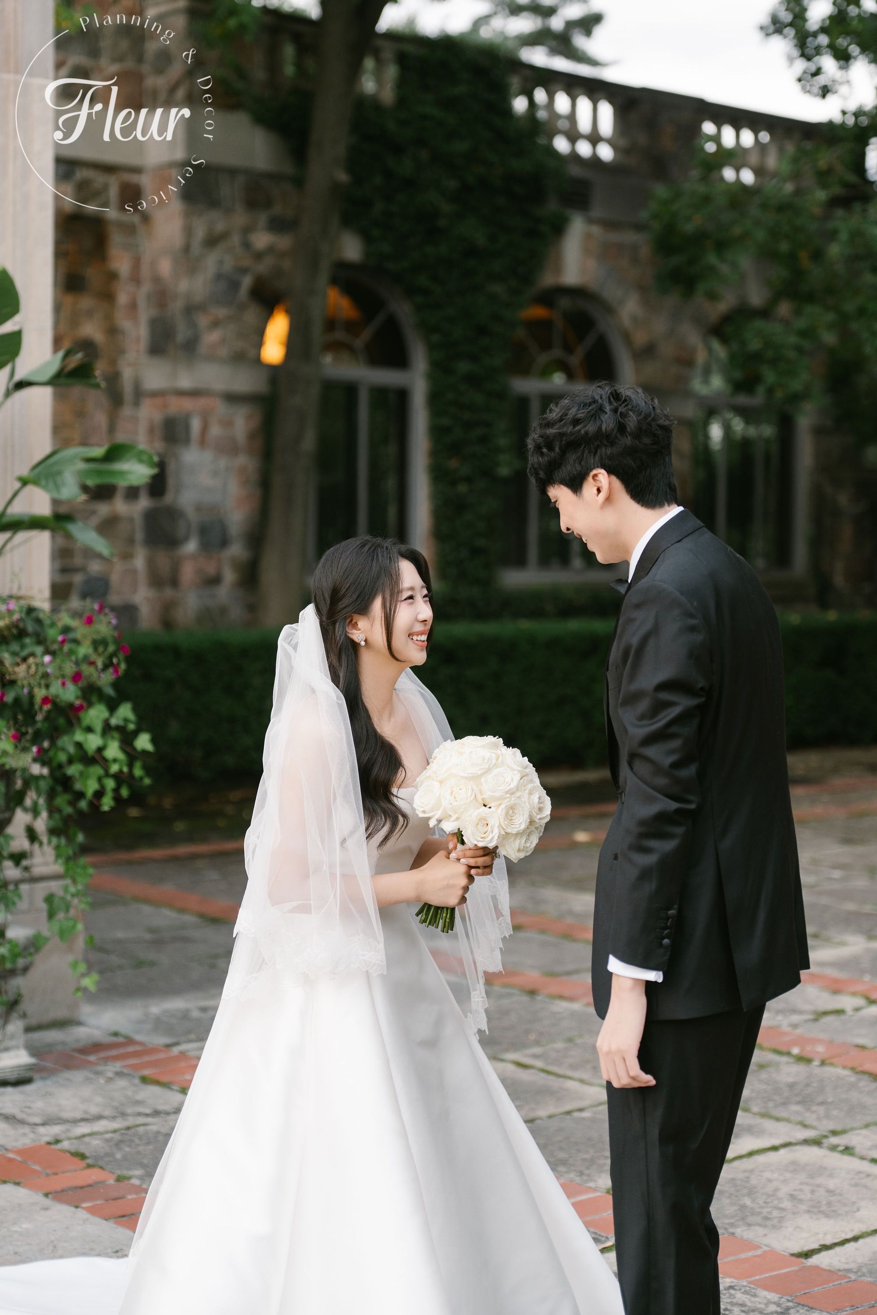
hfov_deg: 23.4
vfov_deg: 34.5
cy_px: 658
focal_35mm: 58
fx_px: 2119
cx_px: 438
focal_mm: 58
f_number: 2
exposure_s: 1/400
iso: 400
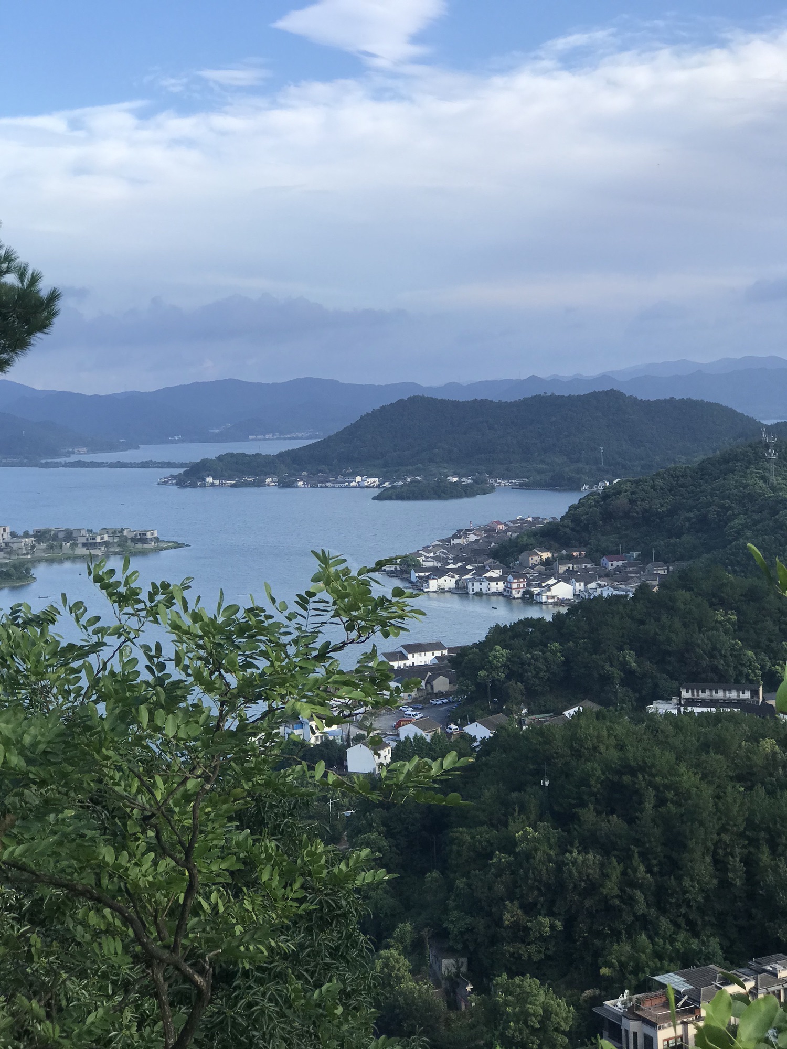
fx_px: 1728
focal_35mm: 57
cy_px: 524
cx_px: 394
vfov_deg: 33.8
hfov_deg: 25.7
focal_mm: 6.6
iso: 20
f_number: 2.8
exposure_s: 1/372
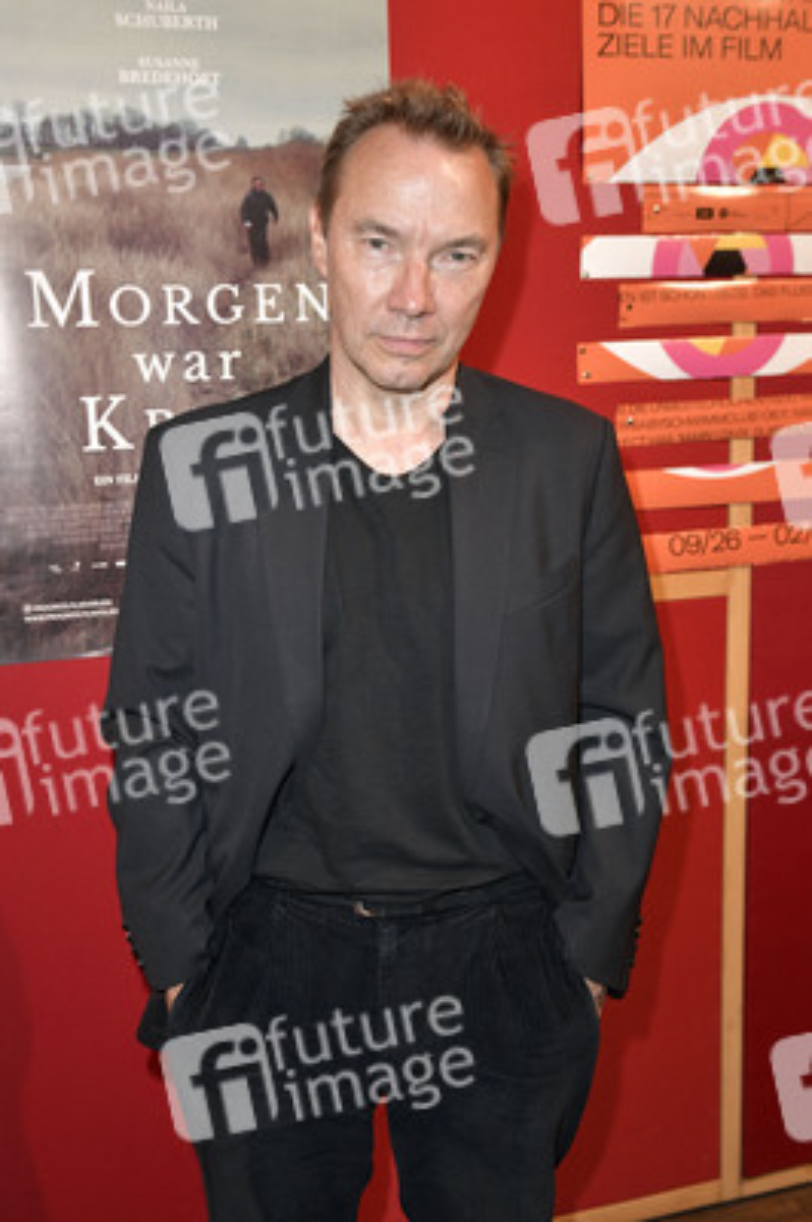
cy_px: 611
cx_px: 406
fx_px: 1186
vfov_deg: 54.5
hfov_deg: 37.8
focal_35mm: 35
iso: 2000
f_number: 5
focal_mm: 35
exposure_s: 1/200
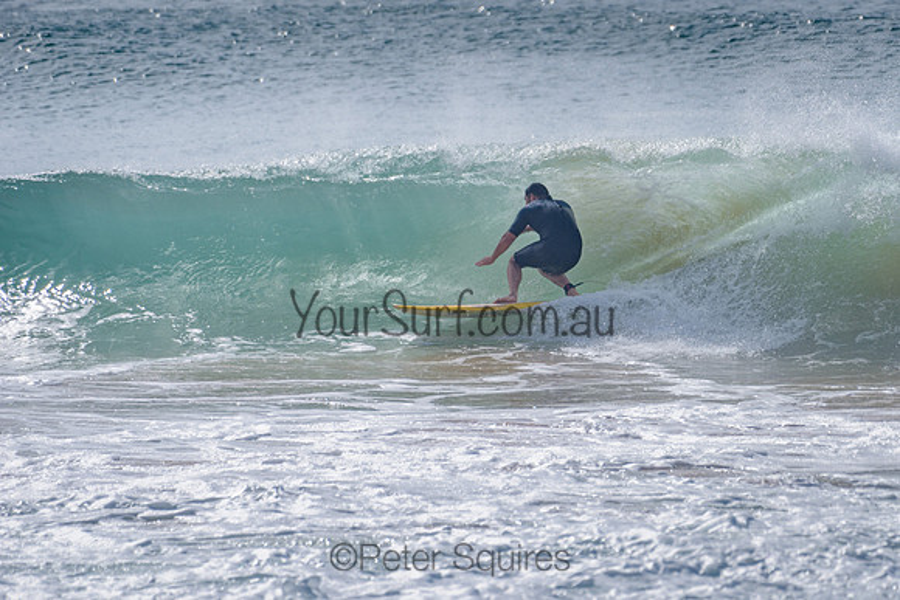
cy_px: 233
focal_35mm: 612
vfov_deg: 2.2
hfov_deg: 3.4
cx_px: 551
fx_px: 15307
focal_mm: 500
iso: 64
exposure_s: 1/2000
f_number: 5.6
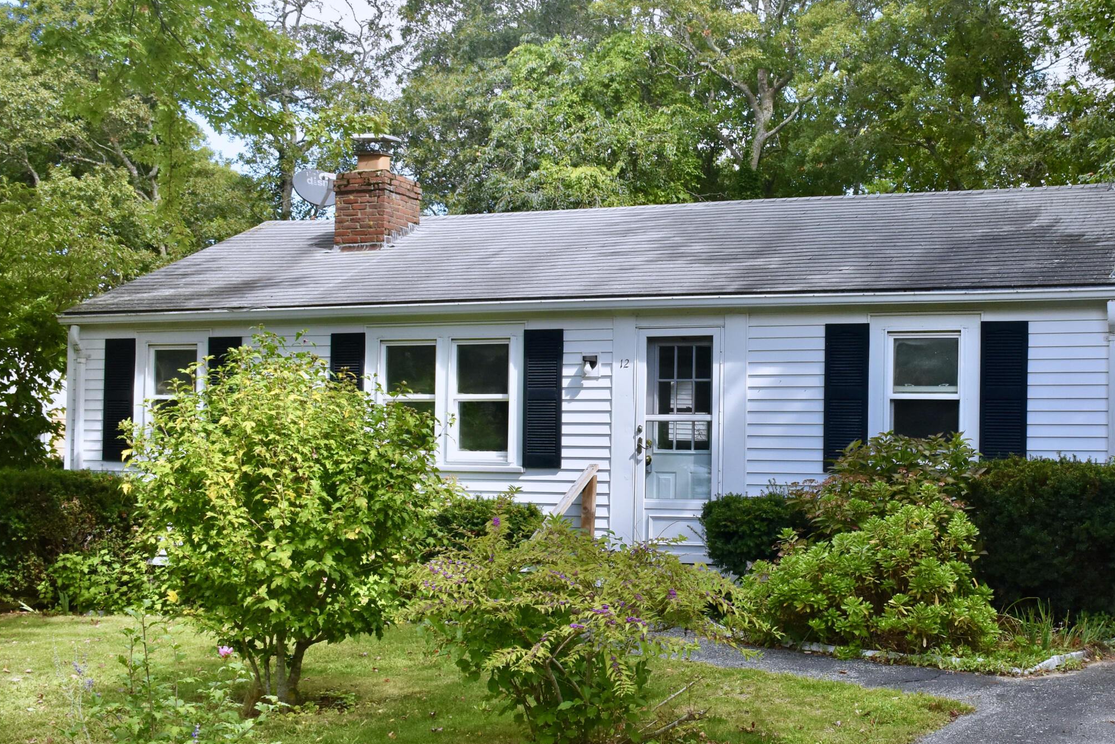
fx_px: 1518
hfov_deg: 39.8
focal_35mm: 49
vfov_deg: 27.5
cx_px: 750
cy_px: 425
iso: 800
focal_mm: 22
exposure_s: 1/320
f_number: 8
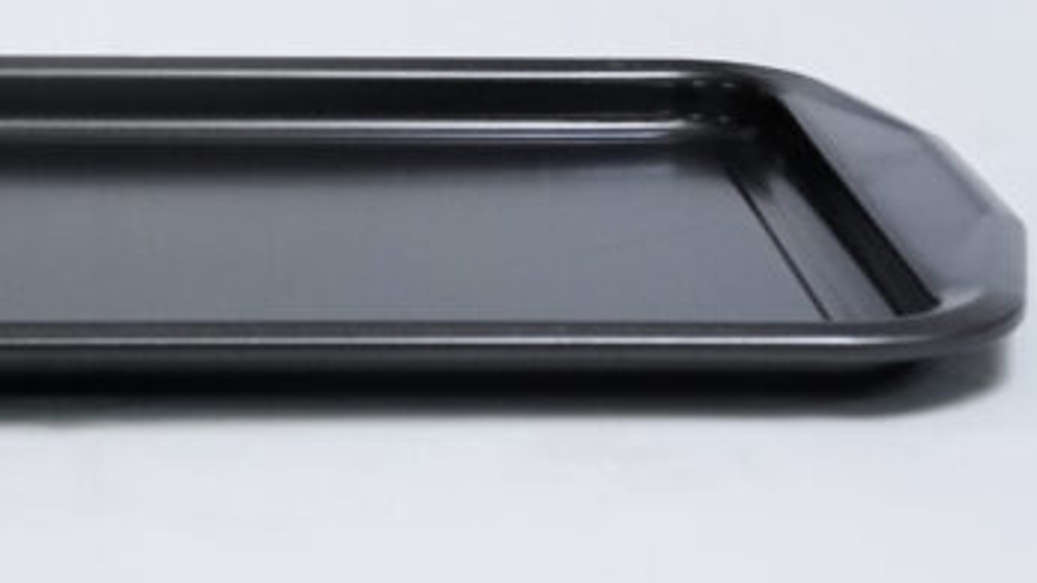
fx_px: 3491
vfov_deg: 9.5
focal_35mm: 127
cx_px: 114
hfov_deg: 16.7
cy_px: 117
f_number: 16
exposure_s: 1/160
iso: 6400
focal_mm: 60
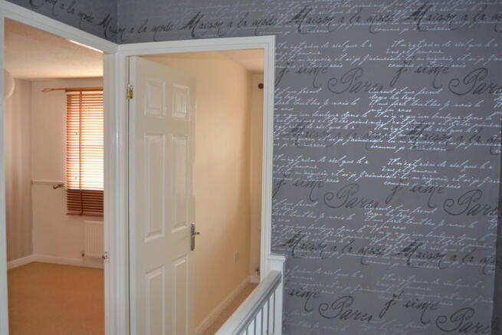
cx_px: 251
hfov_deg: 57.2
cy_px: 168
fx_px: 460
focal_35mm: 33
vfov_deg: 40.0
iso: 720
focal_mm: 22
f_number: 3.8
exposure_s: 1/60
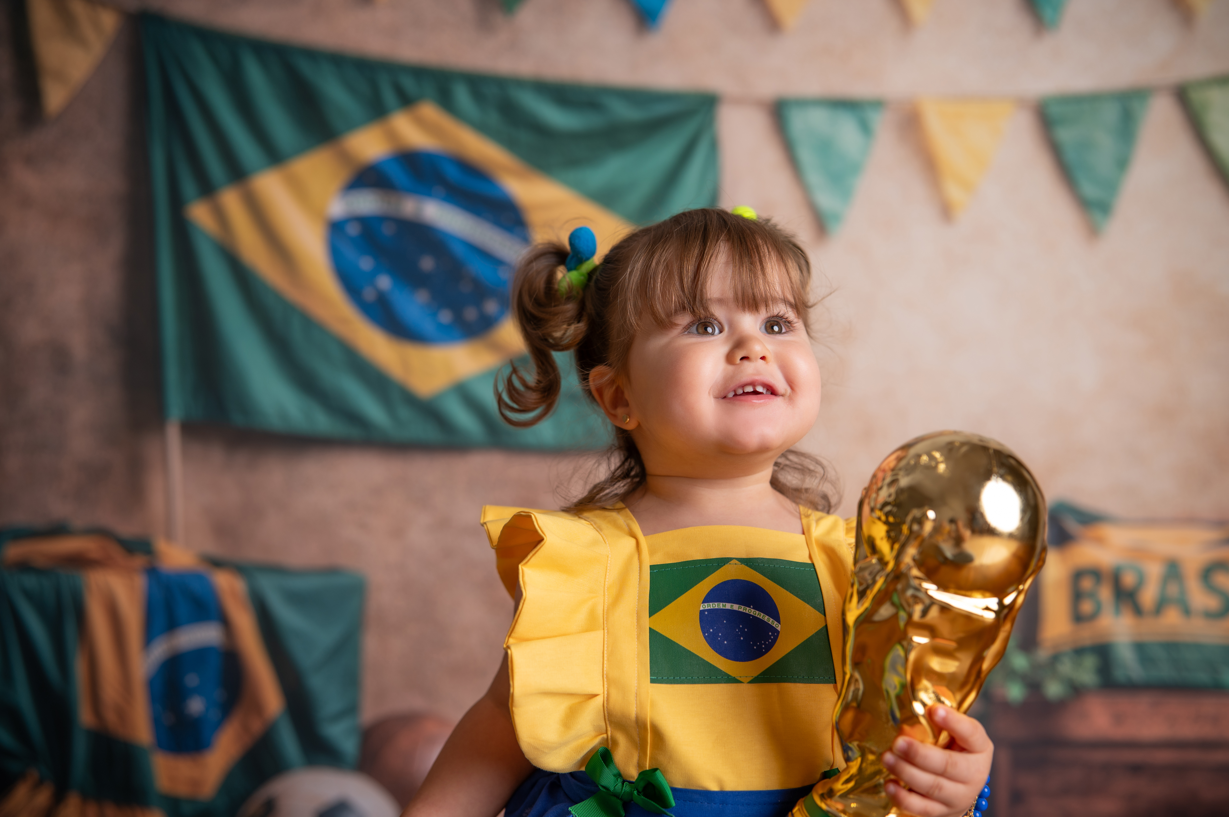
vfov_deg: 37.8
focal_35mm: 35
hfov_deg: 54.5
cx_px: 614
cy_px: 408
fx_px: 1194
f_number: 2.5
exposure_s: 1/200
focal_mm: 35
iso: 100
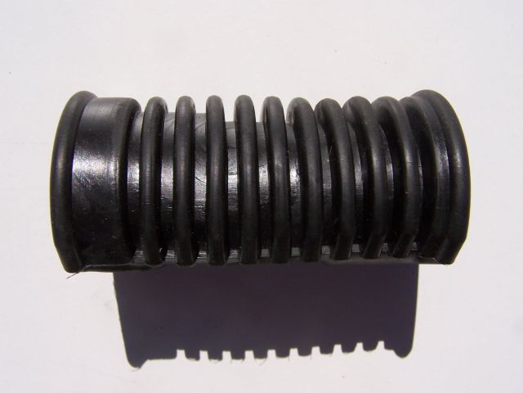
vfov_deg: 37.7
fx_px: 574
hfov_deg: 49.0
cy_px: 196
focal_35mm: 38
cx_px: 262
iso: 80
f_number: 5.6
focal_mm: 6.3
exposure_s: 1/750
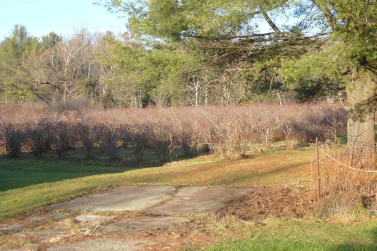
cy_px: 108
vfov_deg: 24.6
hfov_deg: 36.3
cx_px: 191
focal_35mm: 55
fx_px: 576
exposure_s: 1/200
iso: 100
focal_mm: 9.4
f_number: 4.3
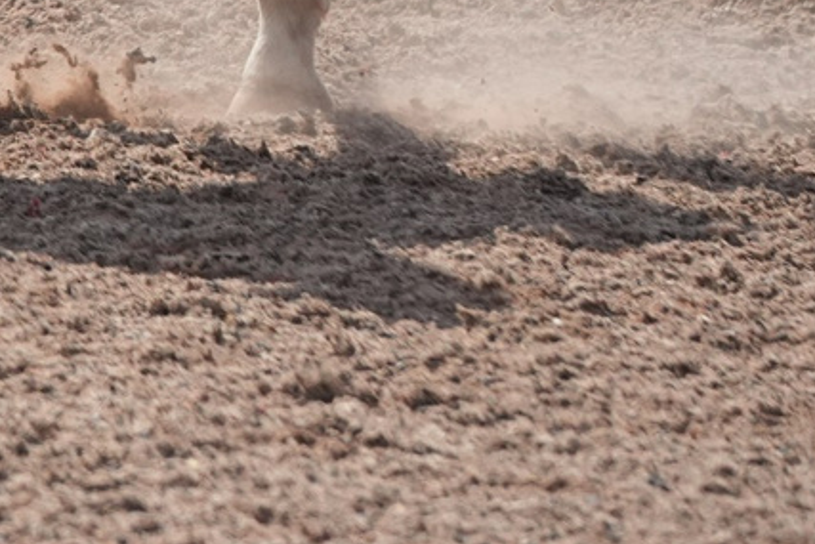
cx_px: -718
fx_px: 23696
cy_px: -934
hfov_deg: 2.0
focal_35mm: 1046
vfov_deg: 1.3
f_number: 4
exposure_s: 1/5000
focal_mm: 174.4
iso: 500
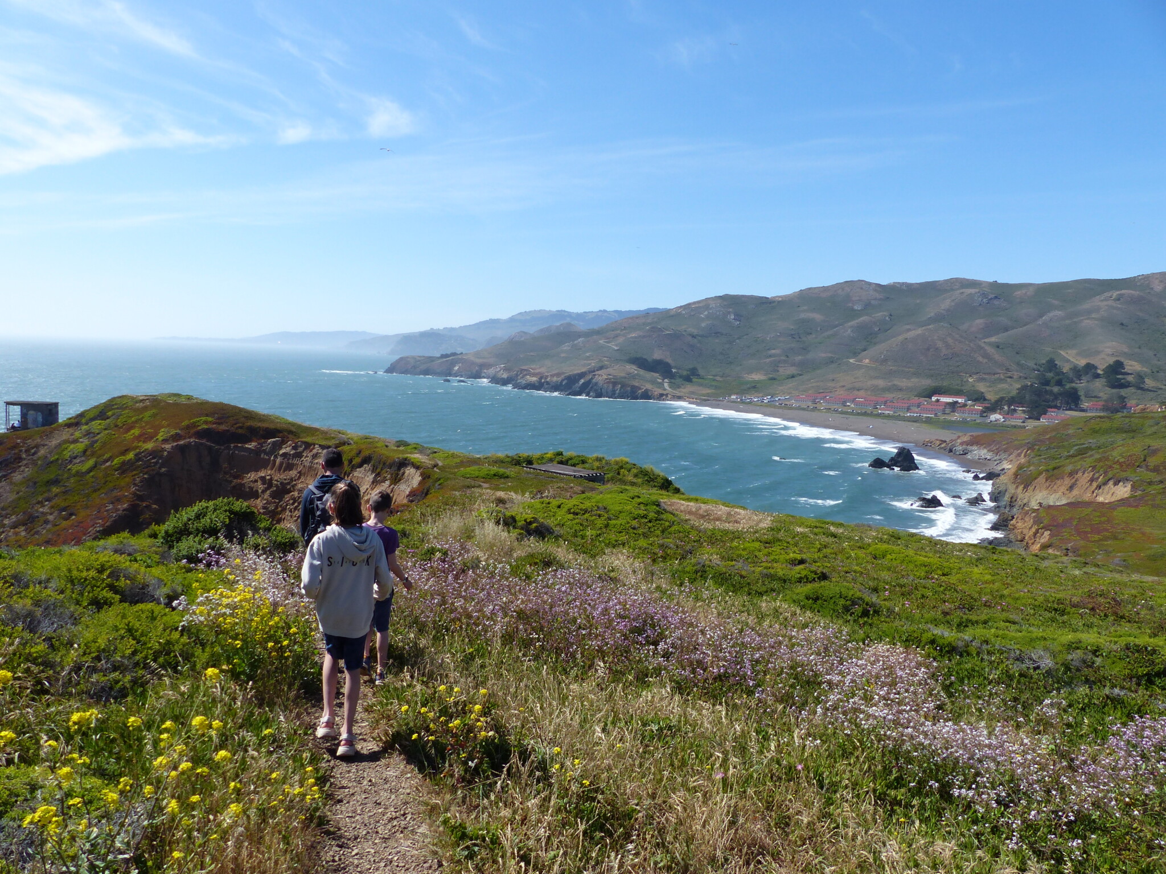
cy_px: 437
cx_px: 583
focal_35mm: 25
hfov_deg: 69.4
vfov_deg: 54.9
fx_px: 842
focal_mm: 4.5
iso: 100
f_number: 4
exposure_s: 1/800
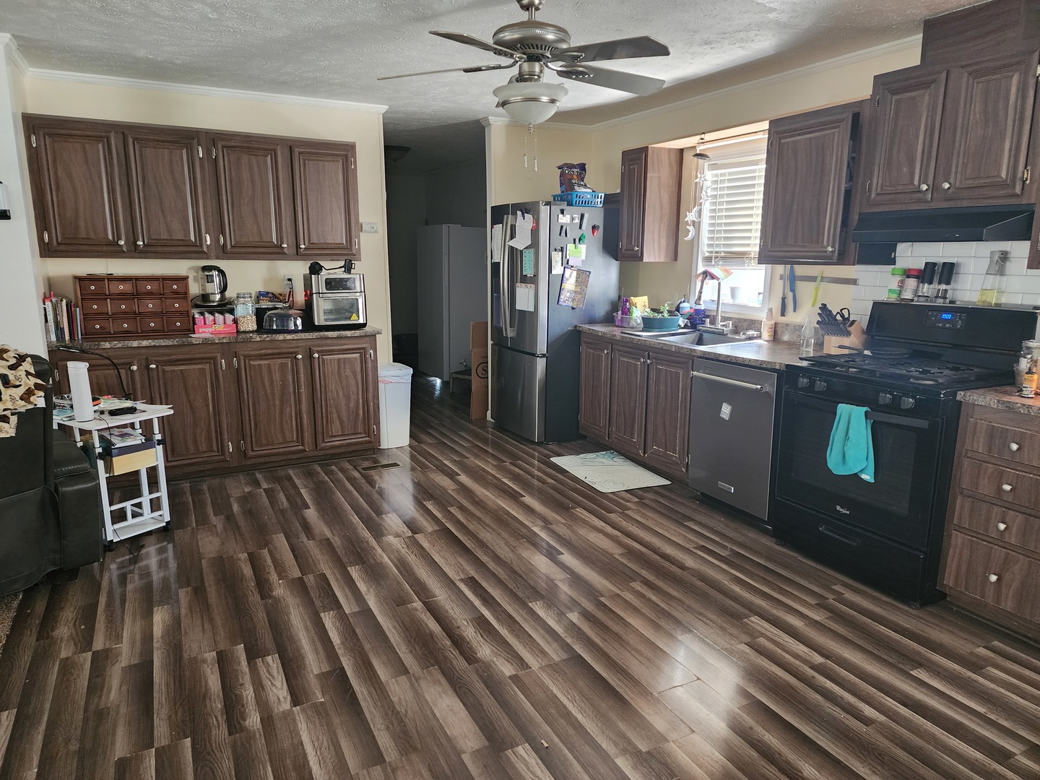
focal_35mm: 23
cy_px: 390
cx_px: 520
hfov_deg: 73.9
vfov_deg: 58.9
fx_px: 691
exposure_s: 1/40
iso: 640
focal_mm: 6.4
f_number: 1.8
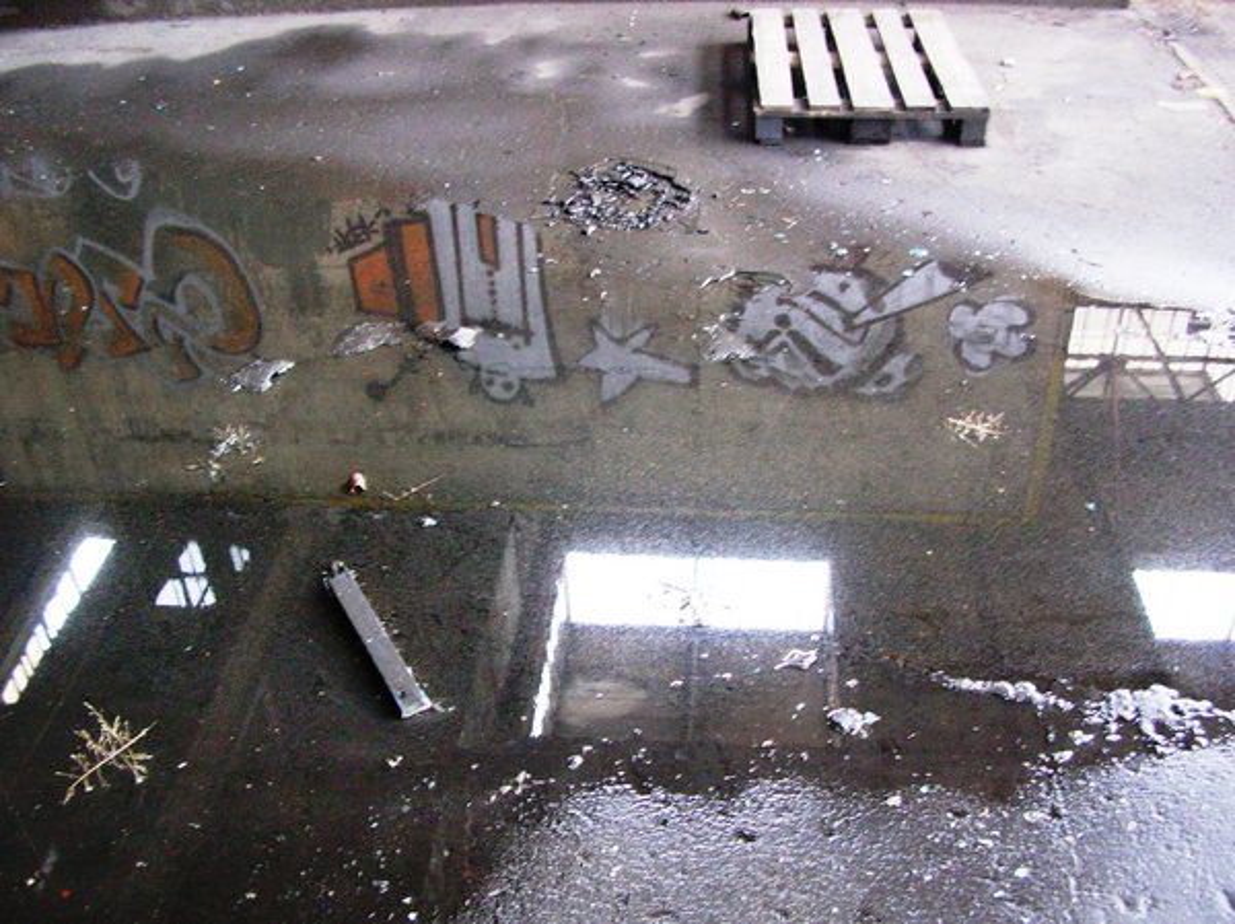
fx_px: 1248
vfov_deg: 40.6
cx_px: 618
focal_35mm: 35
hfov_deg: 52.7
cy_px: 462
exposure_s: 1/5.7
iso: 137
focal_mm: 5.8
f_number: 2.8
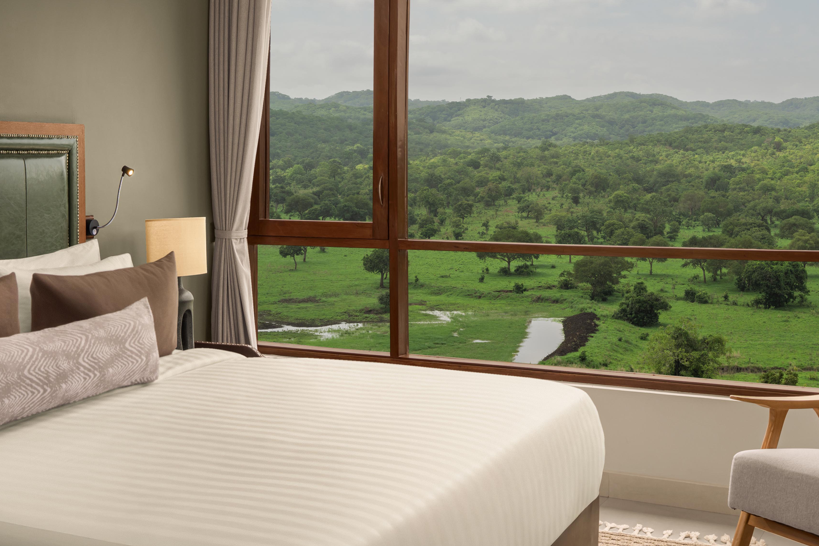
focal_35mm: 46
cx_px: 291
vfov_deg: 29.1
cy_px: 337
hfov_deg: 42.3
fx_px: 1046
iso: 32
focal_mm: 19
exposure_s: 1/5
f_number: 8
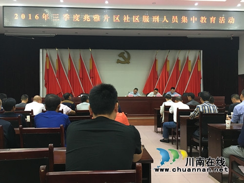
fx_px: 204
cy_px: 92
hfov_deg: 61.7
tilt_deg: +0.7
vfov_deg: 48.2
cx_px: 122
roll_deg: +0.2
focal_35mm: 29
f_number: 2.2
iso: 200
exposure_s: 1/33
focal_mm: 4.15
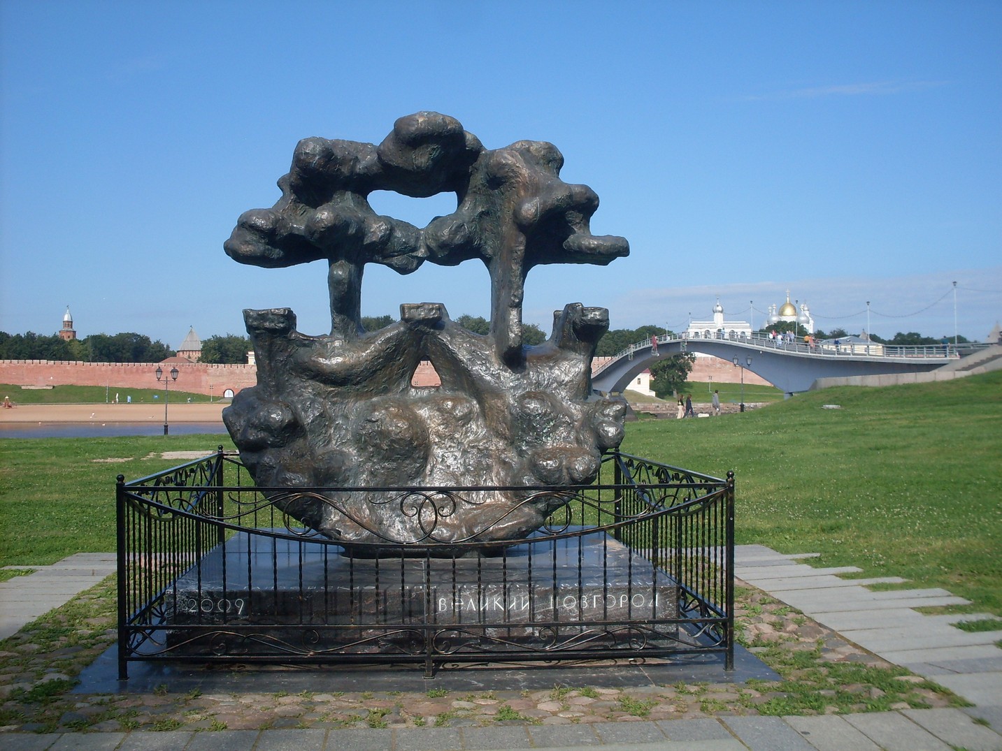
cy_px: 376
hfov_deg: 49.0
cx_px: 501
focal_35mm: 38
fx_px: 1100
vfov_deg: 37.7
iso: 80
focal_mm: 6.3
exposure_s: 1/250
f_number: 8.4
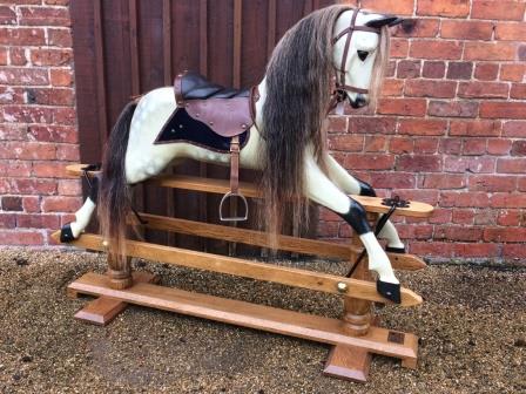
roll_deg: -1.7
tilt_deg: -16.8
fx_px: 441
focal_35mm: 29
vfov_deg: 48.2
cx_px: 263
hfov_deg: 61.7
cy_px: 197
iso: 32
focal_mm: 4.15
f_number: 2.2
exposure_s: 1/224
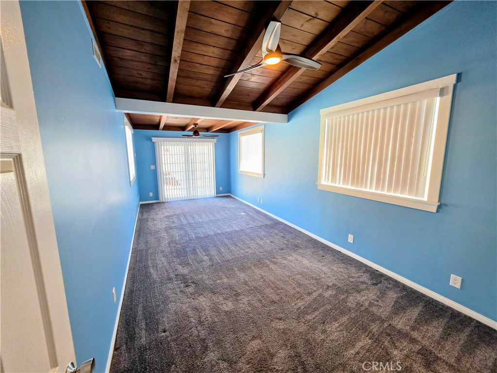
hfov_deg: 106.2
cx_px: 248
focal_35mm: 13
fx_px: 187
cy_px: 186
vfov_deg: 89.9
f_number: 1.9
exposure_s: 1/120
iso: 160
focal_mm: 2.2
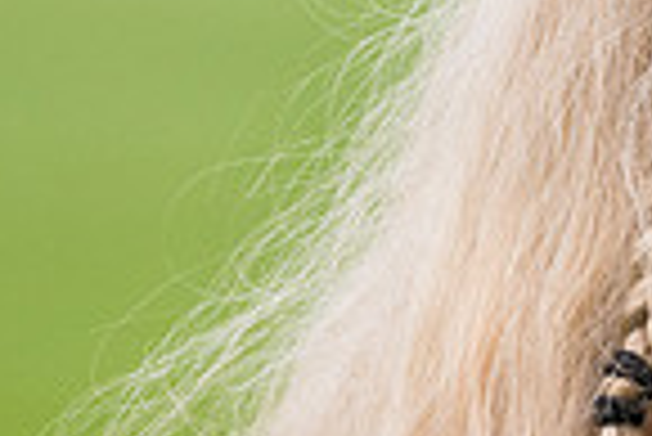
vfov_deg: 1.7
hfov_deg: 2.6
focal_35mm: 802
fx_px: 14539
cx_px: 962
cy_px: 276
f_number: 5.6
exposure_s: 1/1600
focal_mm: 200
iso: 2500
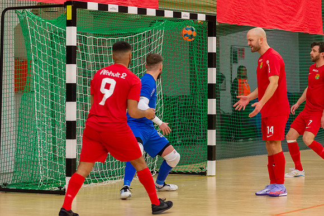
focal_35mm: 123
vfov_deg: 11.2
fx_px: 1106
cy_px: 108
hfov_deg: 16.7
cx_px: 162
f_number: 4.8
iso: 4500
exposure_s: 1/640
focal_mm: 122
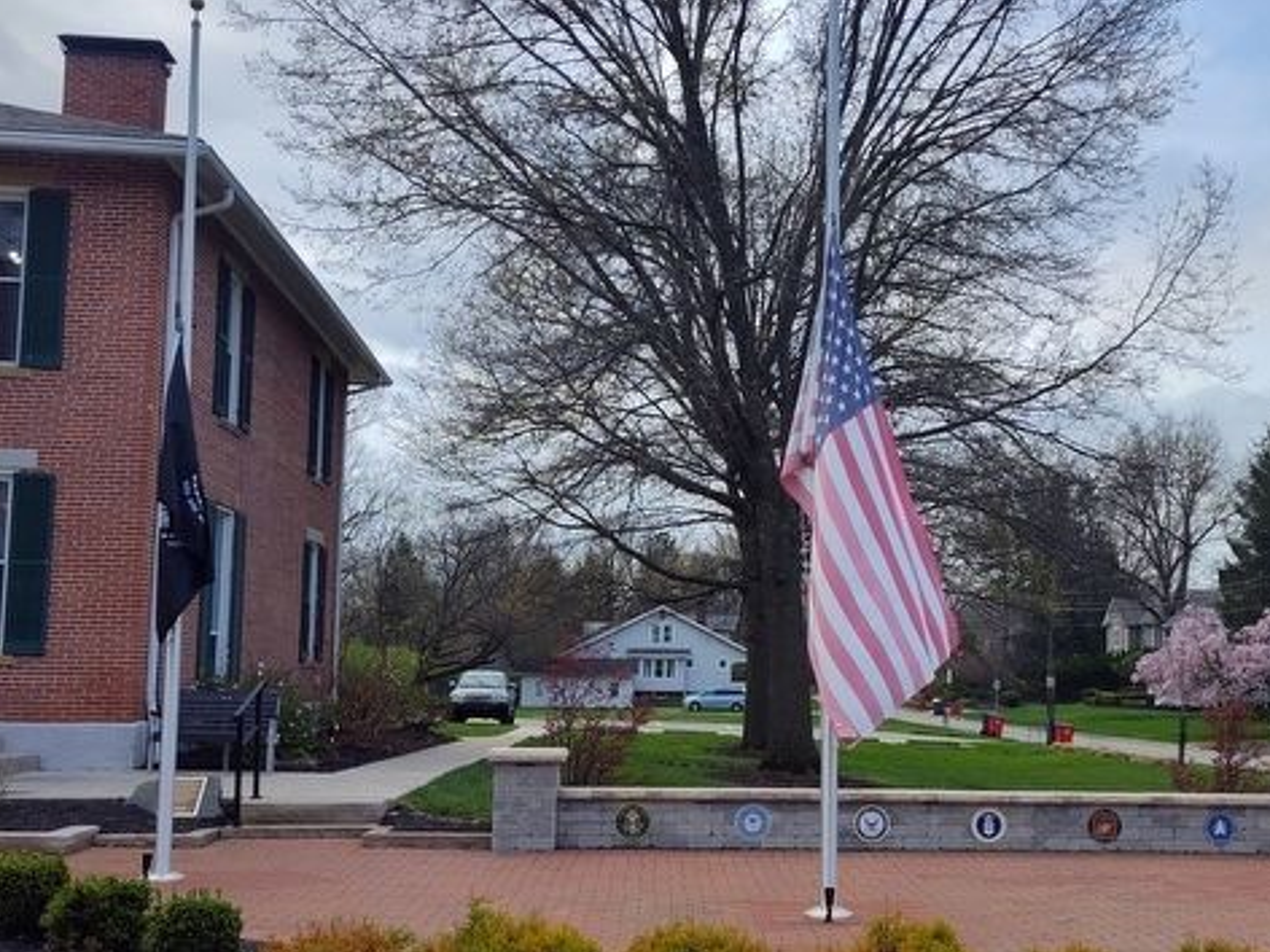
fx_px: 1431
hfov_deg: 47.5
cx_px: 772
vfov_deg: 36.7
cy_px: 559
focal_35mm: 39
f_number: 1.8
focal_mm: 5.56
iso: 100
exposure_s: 1/1073
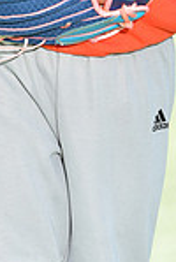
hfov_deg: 1.8
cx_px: 94
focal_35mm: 776
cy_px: -230
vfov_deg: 2.6
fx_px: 5664
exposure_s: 1/200
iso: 100
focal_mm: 200
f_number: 5
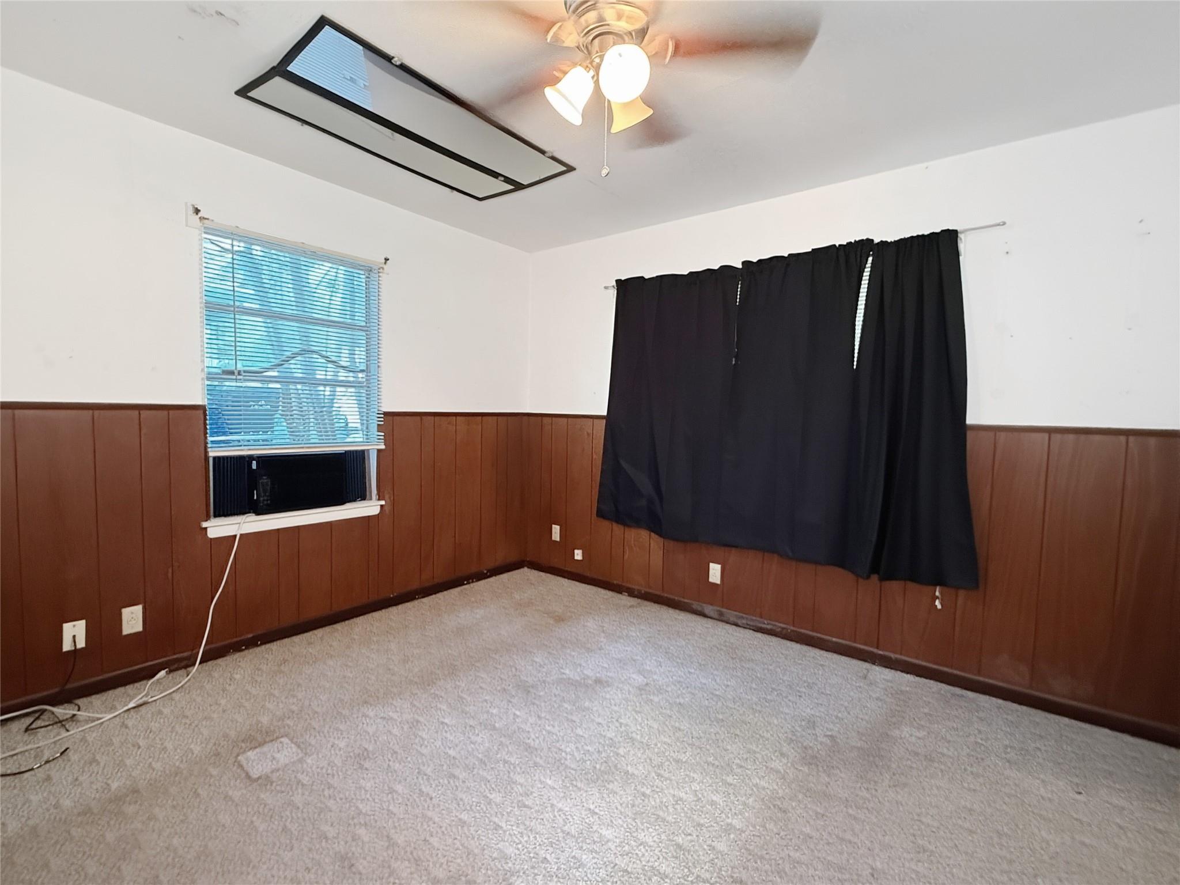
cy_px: 442
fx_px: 477
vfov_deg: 85.7
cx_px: 590
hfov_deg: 102.1
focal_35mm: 14
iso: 1000
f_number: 2.2
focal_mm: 2.22
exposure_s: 1/40
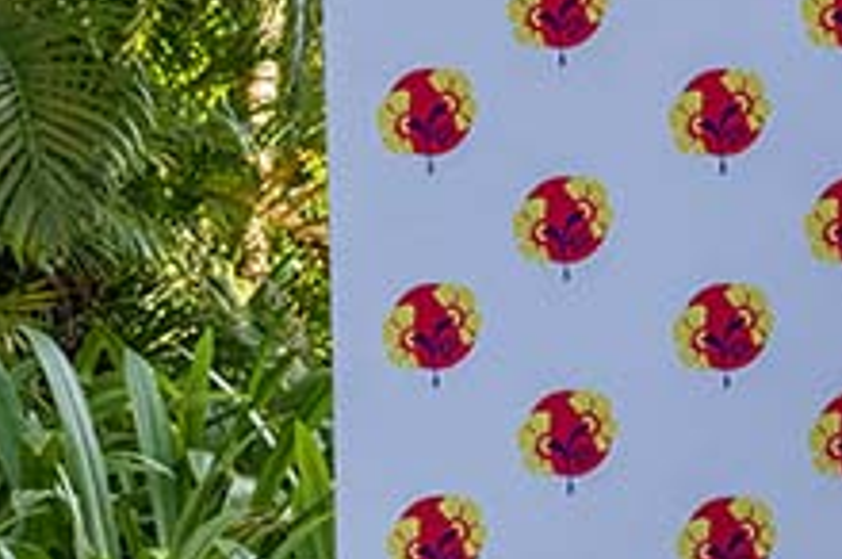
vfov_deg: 7.1
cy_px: 335
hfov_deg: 9.8
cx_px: 1791
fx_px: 4484
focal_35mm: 192
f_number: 6.3
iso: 900
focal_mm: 44
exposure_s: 1/400
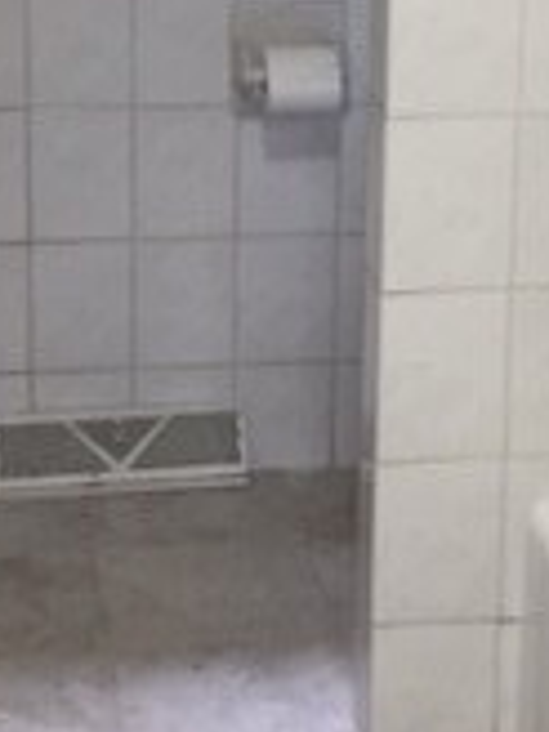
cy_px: 129
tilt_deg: -13.0
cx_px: 366
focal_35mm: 113
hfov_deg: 13.1
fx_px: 2390
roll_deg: -1.4
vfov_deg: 17.3
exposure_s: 1/30
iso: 80
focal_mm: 4.15
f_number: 2.2
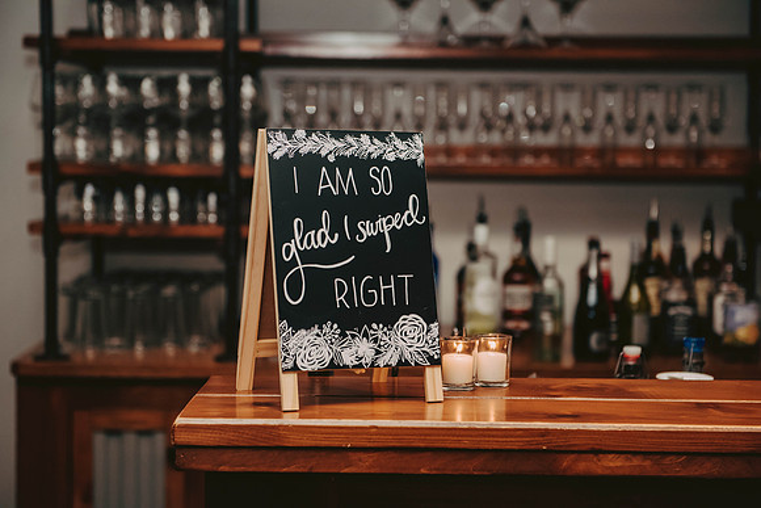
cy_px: 254
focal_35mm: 70
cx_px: 380
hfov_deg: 28.8
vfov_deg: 19.5
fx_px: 1480
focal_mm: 70
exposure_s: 1/200
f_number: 3.2
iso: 2500
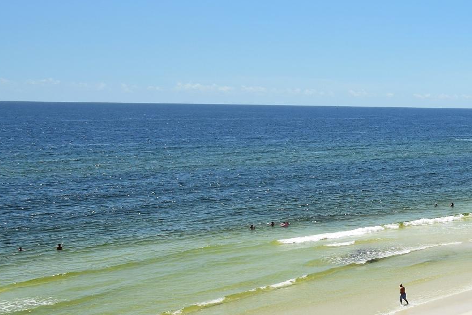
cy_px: 148
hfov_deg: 25.6
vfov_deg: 26.5
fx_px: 669
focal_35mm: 51
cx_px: 752
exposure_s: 1/500
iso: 200
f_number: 11
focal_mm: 10
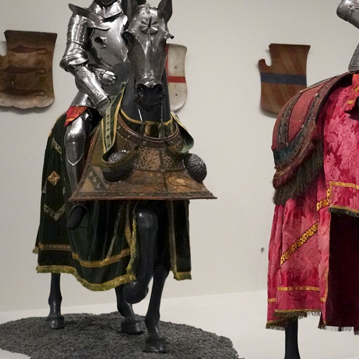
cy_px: 141
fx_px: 962
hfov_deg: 20.3
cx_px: 383
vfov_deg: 21.1
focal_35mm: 82
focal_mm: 34
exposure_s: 1/100
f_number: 5
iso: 8000
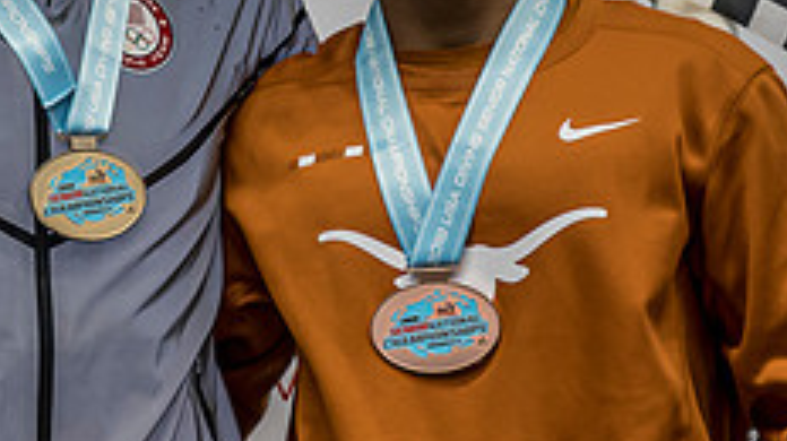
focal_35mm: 193
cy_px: 135
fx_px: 4024
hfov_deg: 11.1
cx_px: -1
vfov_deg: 6.3
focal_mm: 30
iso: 800
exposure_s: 1/200
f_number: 3.5
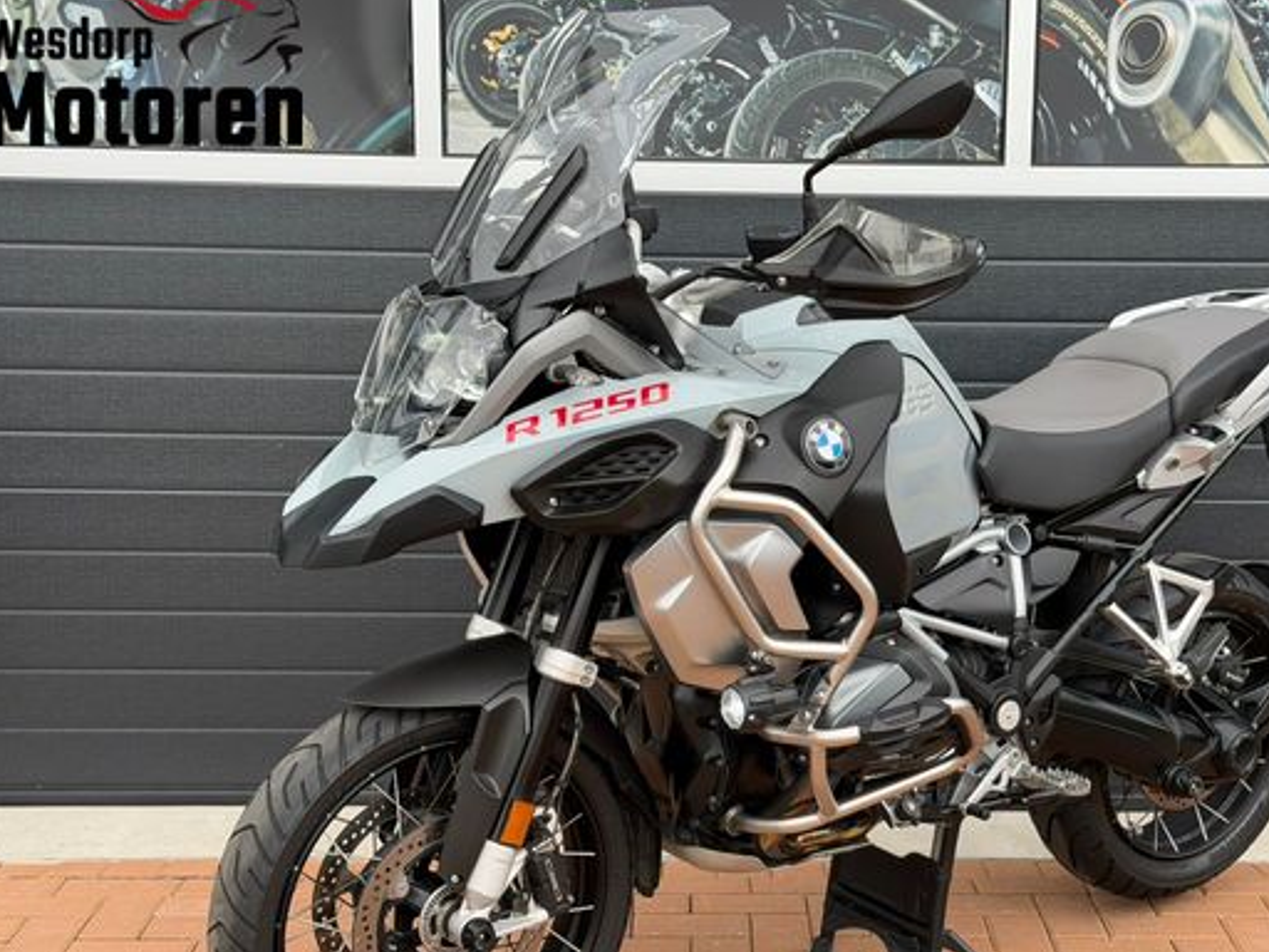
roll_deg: -0.8
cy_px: 575
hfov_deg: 32.1
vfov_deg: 24.4
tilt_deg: -9.9
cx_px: 778
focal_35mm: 60
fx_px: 2200
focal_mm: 6.76
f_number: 1.78
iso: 64
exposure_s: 1/675
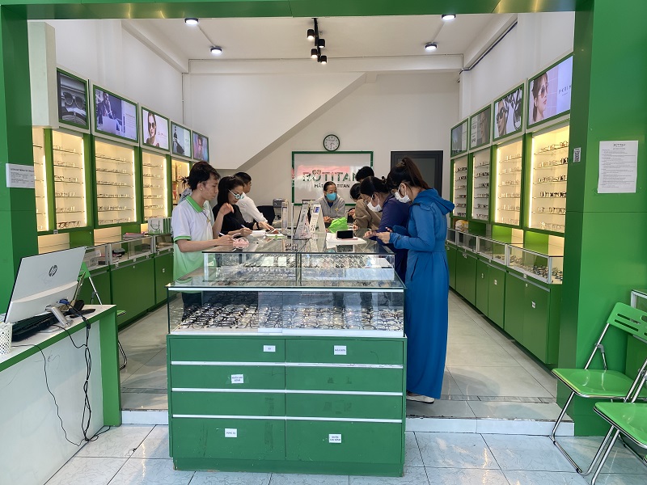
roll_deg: -0.8
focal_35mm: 26
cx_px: 324
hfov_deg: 67.3
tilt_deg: -6.3
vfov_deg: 53.1
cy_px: 242
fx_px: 486
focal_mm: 4.25
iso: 50
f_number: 1.8
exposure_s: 1/100
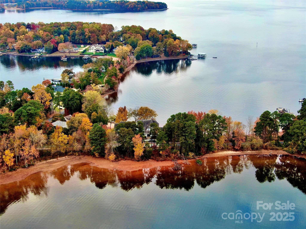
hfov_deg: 39.7
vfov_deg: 30.3
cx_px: 153
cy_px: 114
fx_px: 424
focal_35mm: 48
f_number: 3.8
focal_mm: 8.6
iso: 100
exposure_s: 1/240
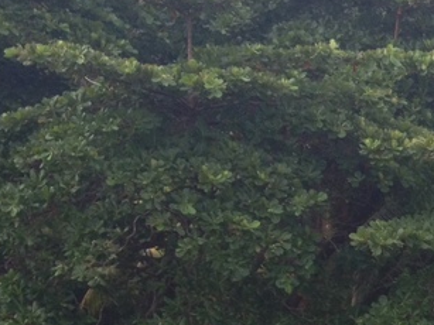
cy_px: 372
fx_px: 1717
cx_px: 697
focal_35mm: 137
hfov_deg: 13.4
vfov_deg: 10.7
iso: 50
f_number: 2.4
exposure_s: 1/175
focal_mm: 4.28
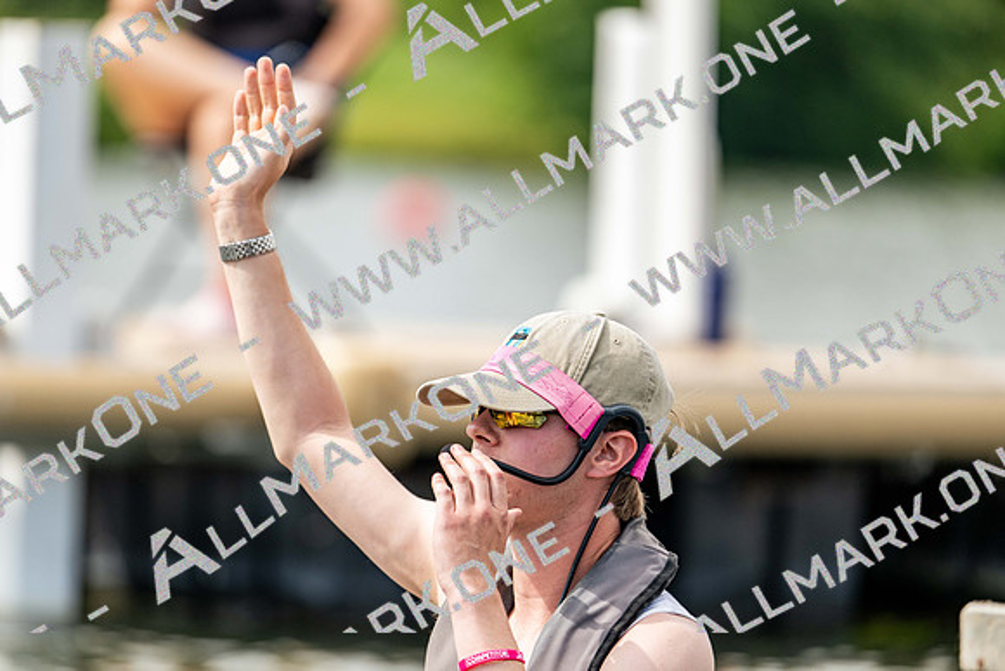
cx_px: 502
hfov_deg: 5.2
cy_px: 336
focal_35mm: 400
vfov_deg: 3.4
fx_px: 11169
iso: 560
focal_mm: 400
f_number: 4.5
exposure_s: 1/2000
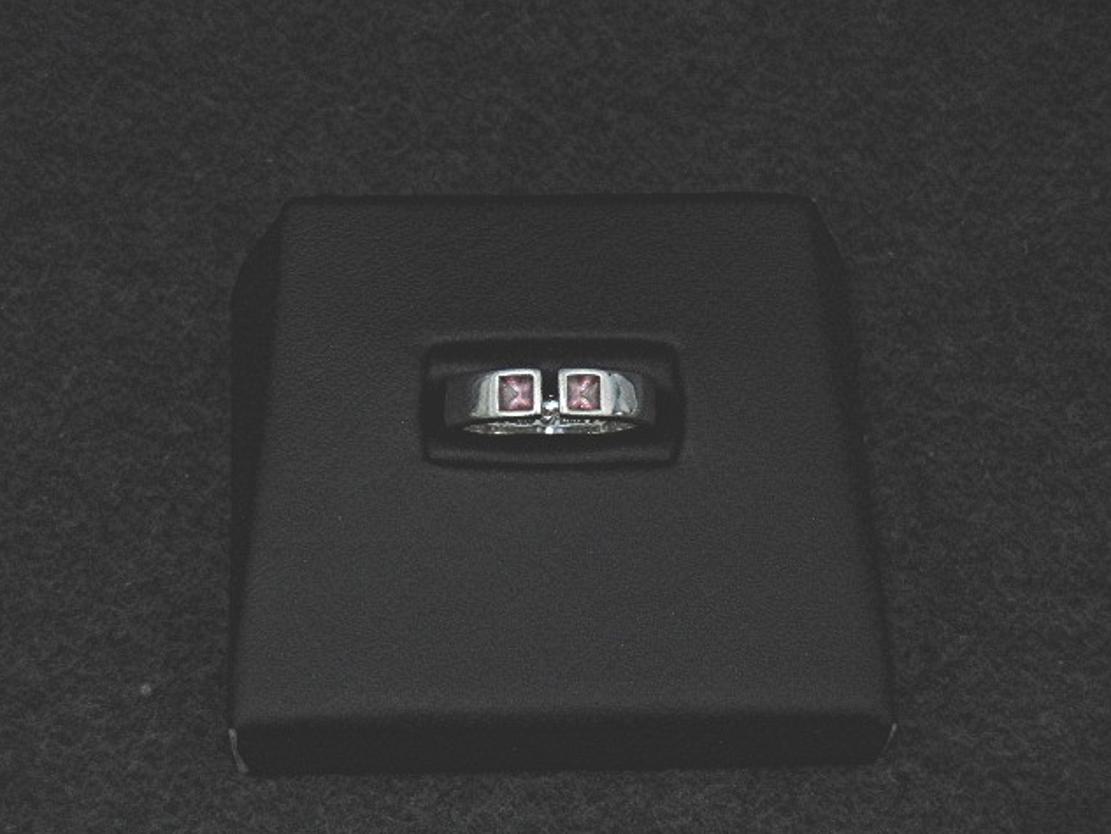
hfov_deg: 21.8
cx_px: 551
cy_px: 418
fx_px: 2889
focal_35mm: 90
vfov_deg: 16.4
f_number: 8.8
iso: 800
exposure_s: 1/30
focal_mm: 16
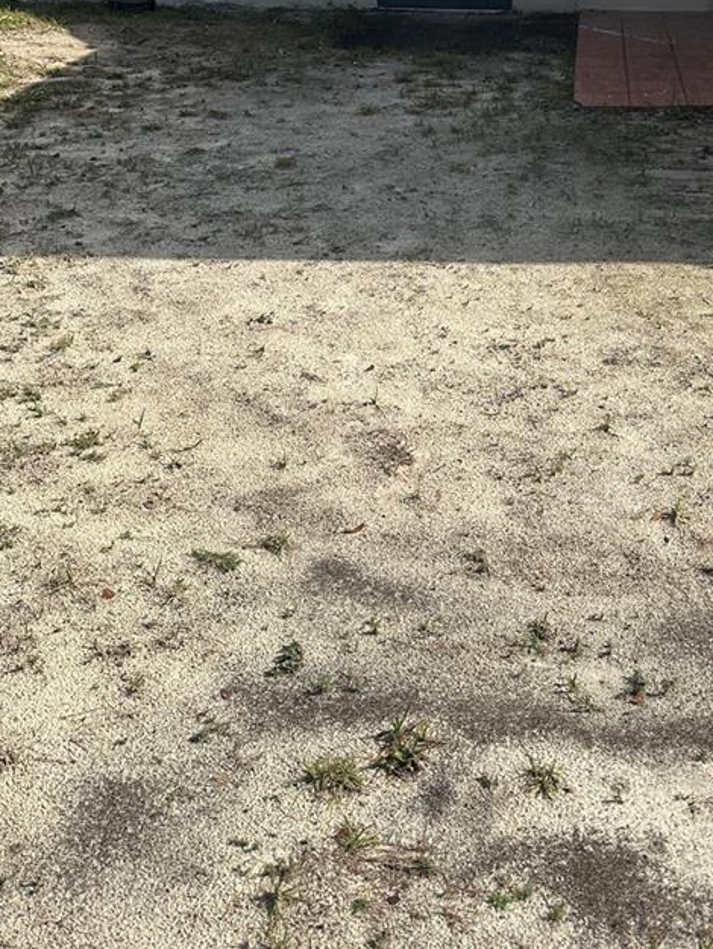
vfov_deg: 39.3
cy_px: 161
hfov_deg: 30.9
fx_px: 1262
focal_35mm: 46
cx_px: 551
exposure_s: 1/5000
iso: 80
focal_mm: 6.86
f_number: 1.78
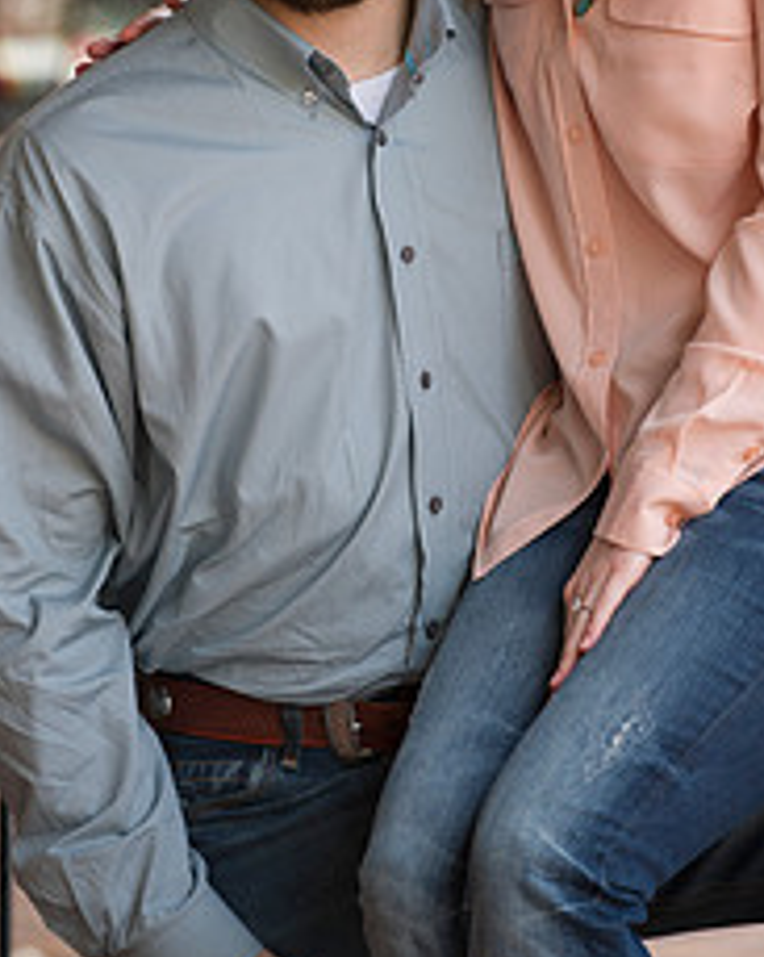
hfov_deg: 5.2
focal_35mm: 295
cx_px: 486
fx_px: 8344
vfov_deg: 6.5
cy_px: 184
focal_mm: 160
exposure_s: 1/200
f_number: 3.2
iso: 250
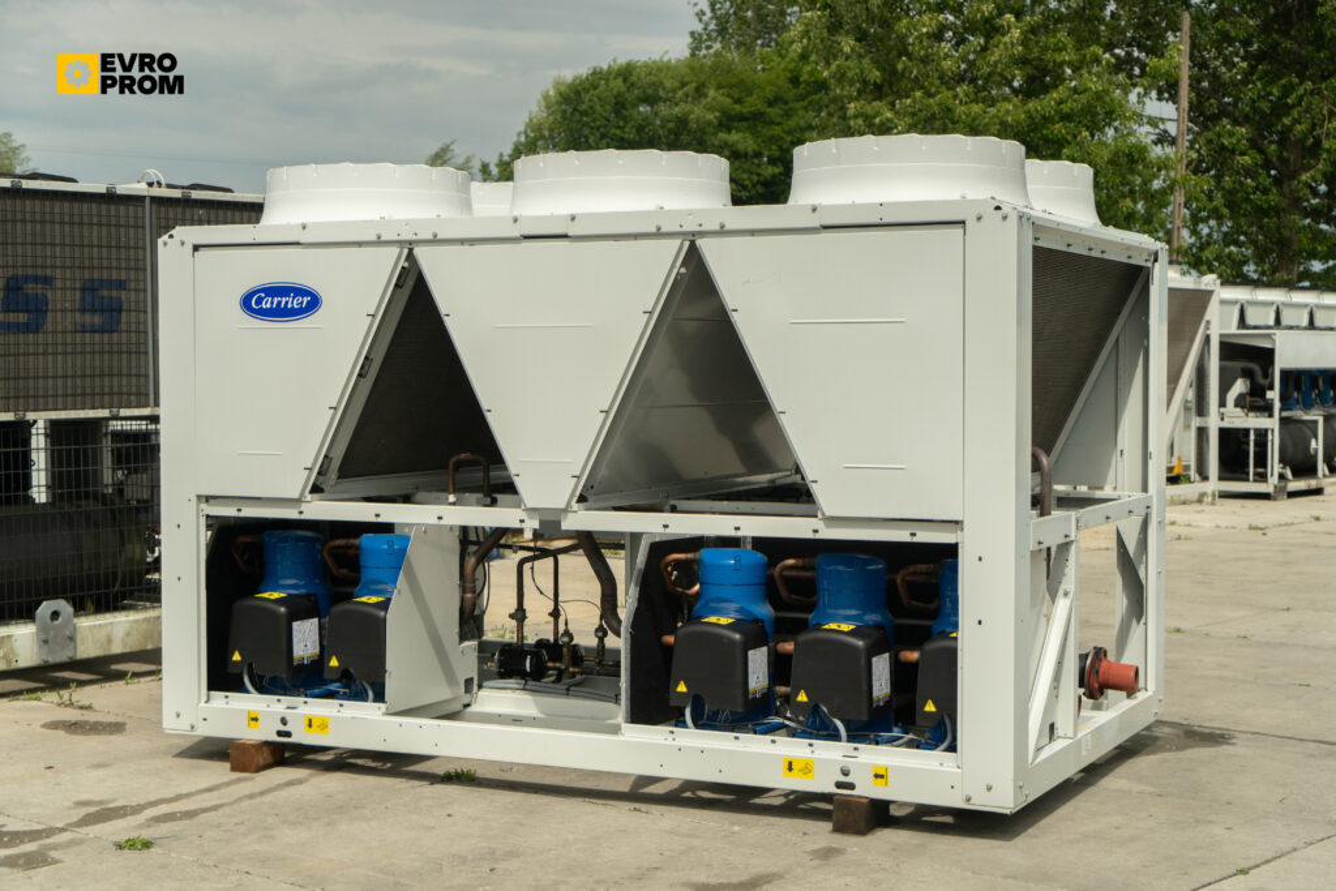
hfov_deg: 36.9
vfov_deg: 25.1
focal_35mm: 54
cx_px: 668
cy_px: 446
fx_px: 2004
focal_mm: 54
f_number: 4.5
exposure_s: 1/4000
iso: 640
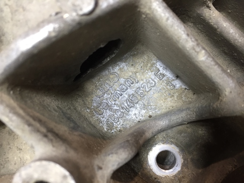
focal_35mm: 29
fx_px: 204
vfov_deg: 48.2
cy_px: 92
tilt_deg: -53.1
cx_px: 122
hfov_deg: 61.7
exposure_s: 1/33
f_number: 2.2
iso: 125
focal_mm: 4.15
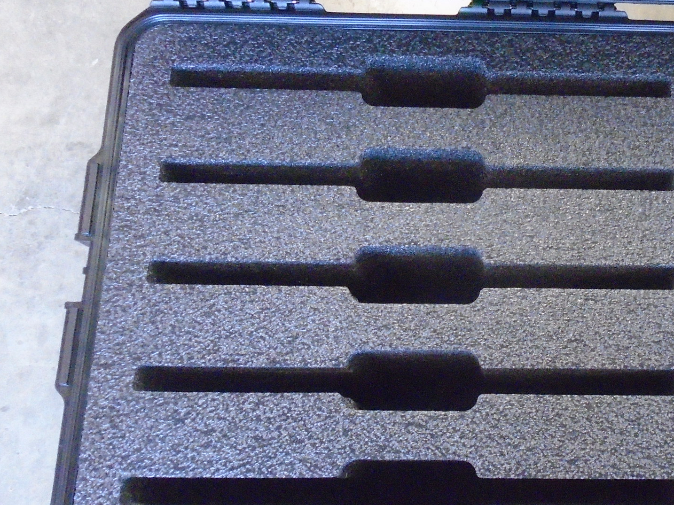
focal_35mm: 47
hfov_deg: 38.8
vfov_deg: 30.9
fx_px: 915
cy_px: 233
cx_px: 543
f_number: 3.2
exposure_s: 1/30
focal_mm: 4.6
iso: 800
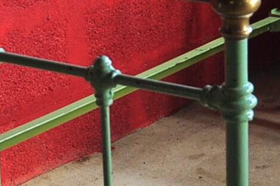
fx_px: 1438
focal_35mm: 185
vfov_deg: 7.4
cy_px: 147
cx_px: 315
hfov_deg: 11.0
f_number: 4
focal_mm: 18
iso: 200
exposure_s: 1/100
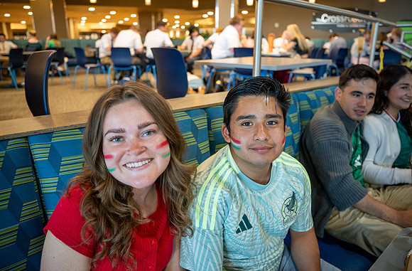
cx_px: 208
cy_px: 132
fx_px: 277
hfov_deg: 73.2
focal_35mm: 24
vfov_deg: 52.0
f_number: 2.8
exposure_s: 1/200
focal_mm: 24
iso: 2000
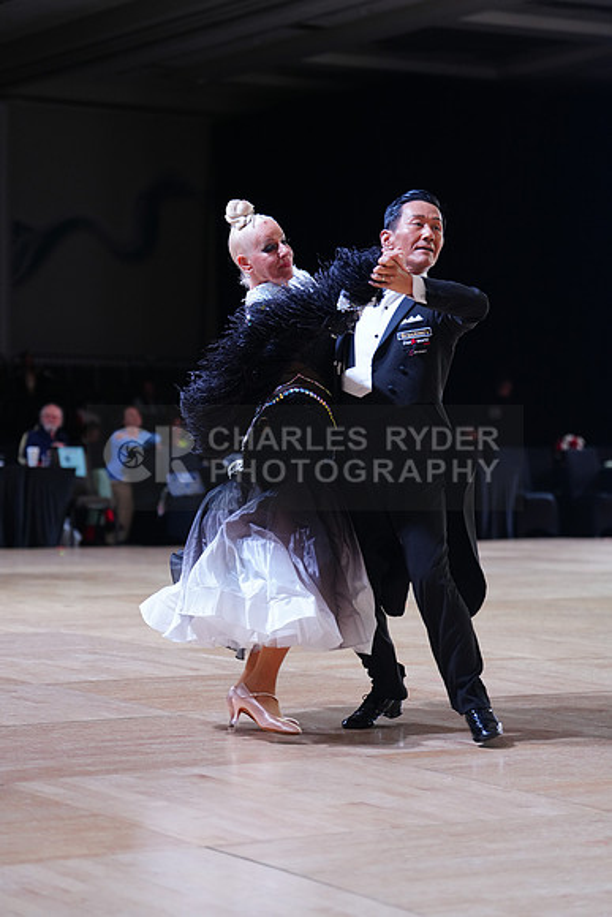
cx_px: 306
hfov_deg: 14.6
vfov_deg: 21.7
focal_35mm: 94
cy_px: 458
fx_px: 2395
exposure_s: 1/500
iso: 1000
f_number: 2.8
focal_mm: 94
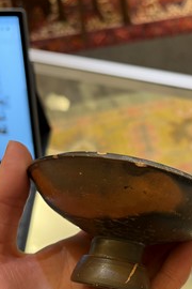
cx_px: 134
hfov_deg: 33.0
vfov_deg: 48.3
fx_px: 320
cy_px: 168
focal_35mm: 40
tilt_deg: -53.8
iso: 80
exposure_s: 1/50
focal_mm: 5.1
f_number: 1.6
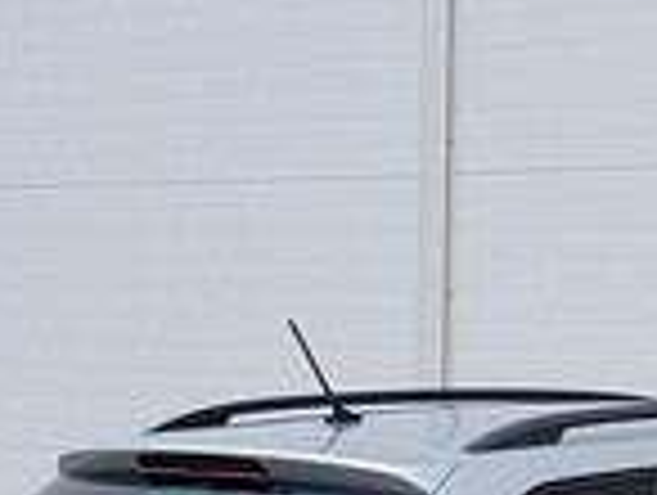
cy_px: 709
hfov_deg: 19.6
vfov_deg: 14.3
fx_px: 1863
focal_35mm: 98
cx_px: 612
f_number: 1.8
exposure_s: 1/2302
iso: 40
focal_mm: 5.4
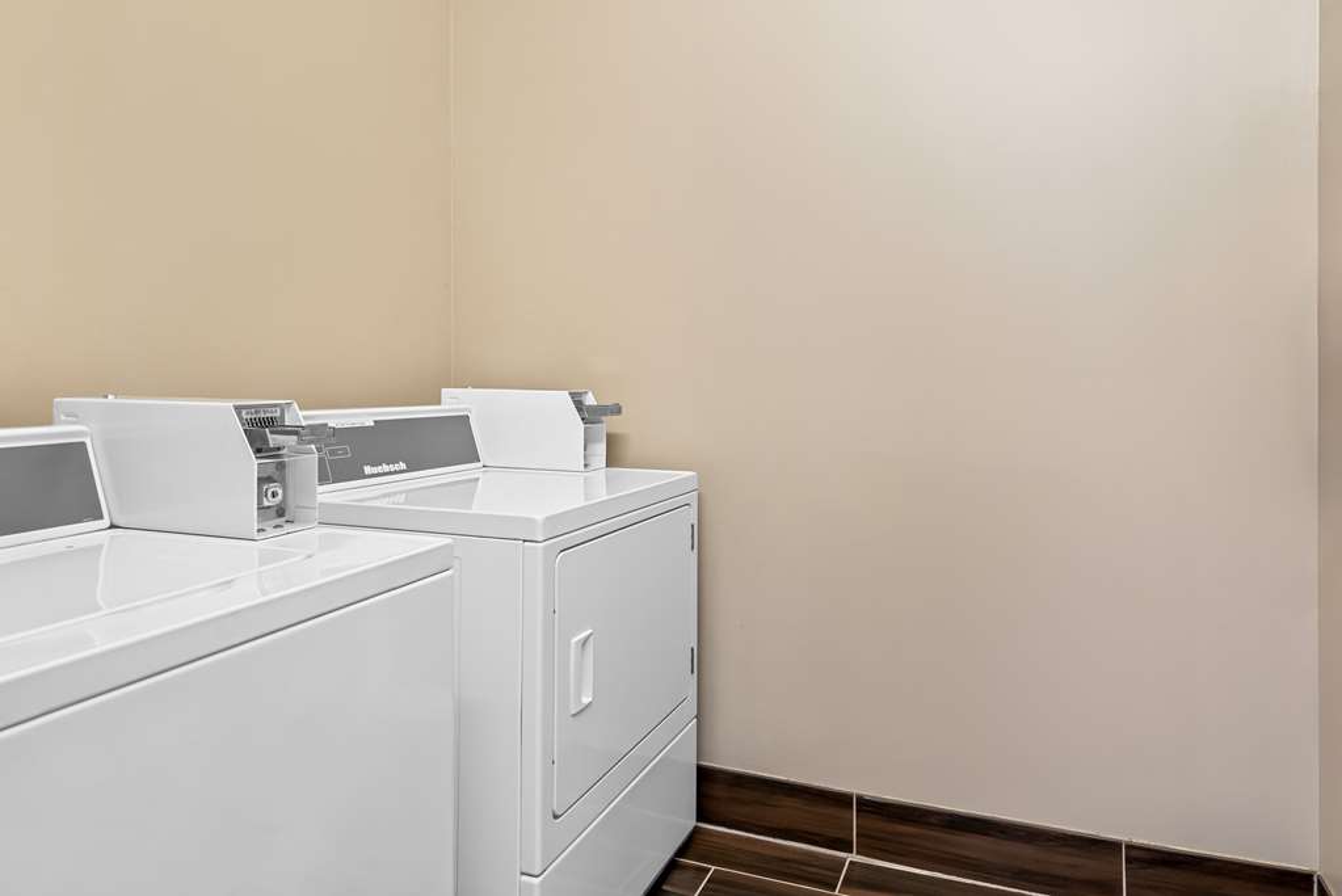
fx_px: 671
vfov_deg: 67.4
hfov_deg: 90.0
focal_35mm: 18
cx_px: 671
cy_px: 448
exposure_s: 1/1.25
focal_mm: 18
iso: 160
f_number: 8
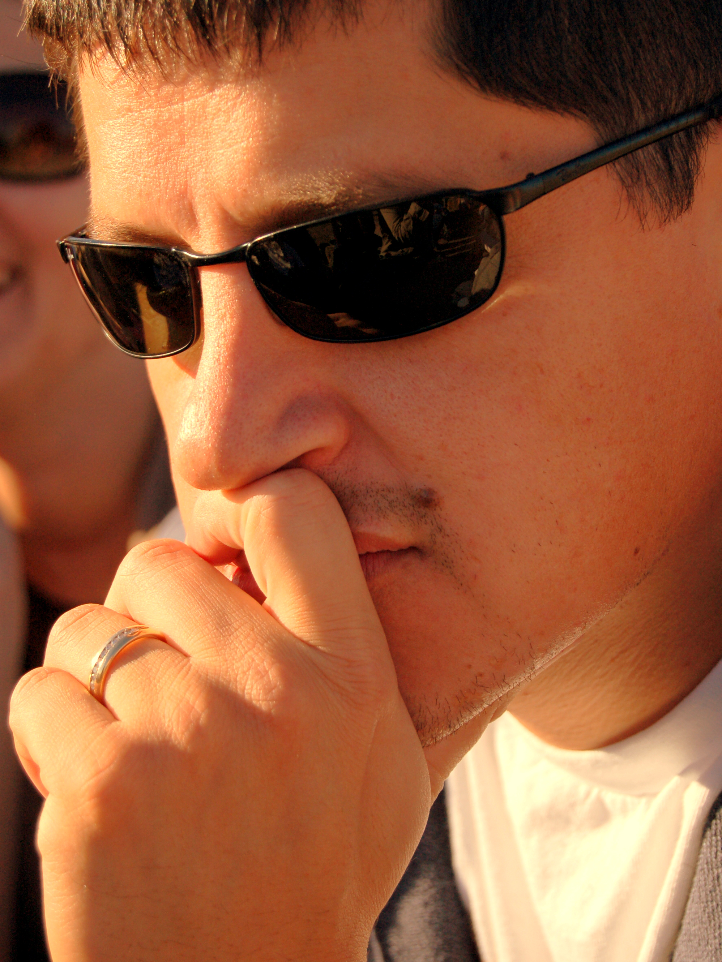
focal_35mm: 90
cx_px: 361
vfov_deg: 21.9
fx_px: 2490
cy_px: 458
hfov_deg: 16.5
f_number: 5.6
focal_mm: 55
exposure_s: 1/1000
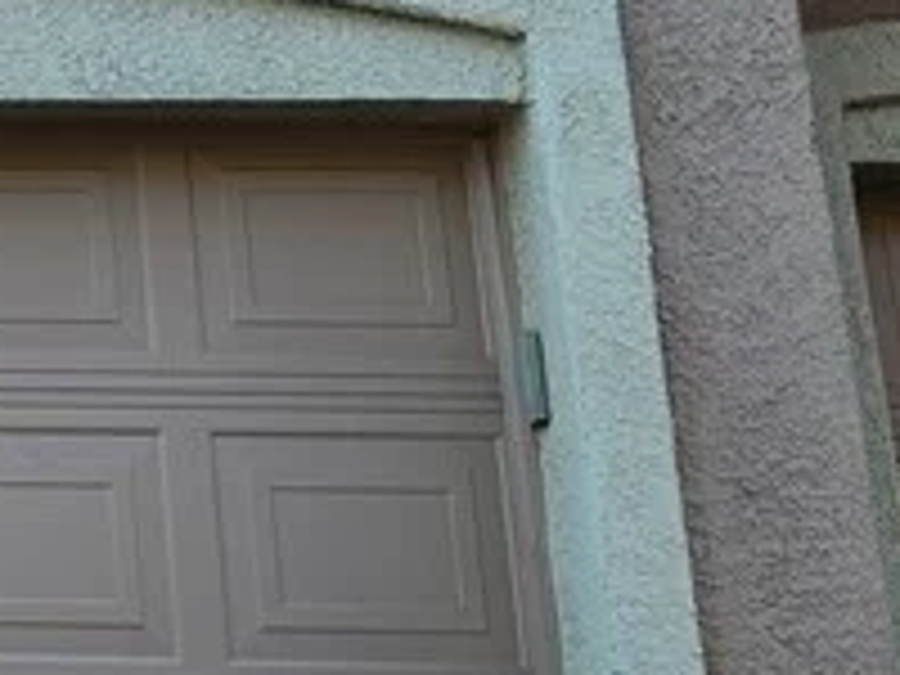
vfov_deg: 12.1
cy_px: -270
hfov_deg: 14.4
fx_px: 3068
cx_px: -788
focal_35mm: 118
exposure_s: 1/503
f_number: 1.8
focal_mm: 5.4
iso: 20
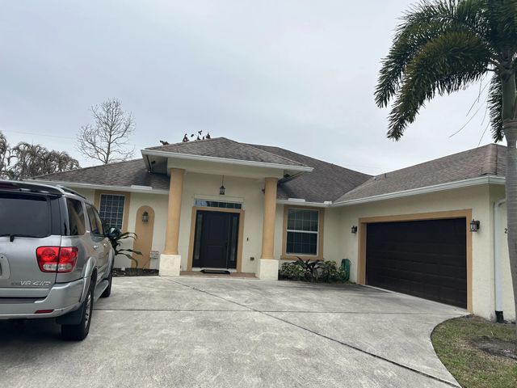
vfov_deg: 53.1
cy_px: 194
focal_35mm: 26
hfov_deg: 67.3
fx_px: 388
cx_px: 258
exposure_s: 1/5587
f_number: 1.5
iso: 50
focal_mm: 5.7
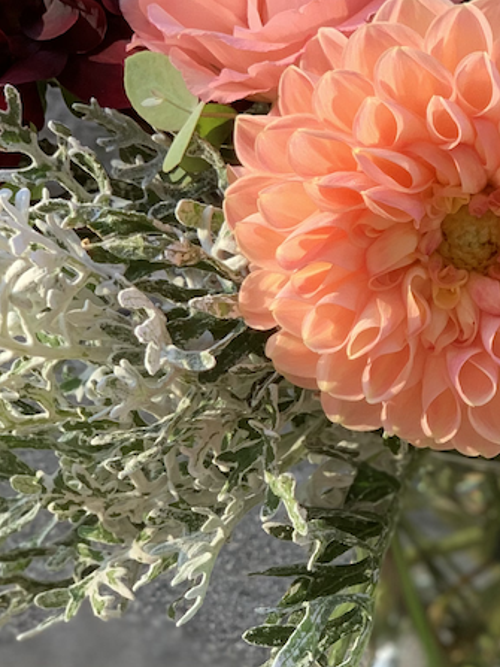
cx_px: 489
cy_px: 338
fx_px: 2620
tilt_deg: -19.0
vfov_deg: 14.5
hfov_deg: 10.8
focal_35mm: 136
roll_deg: -6.6
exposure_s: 1/122
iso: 50
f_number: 2.4
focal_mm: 6
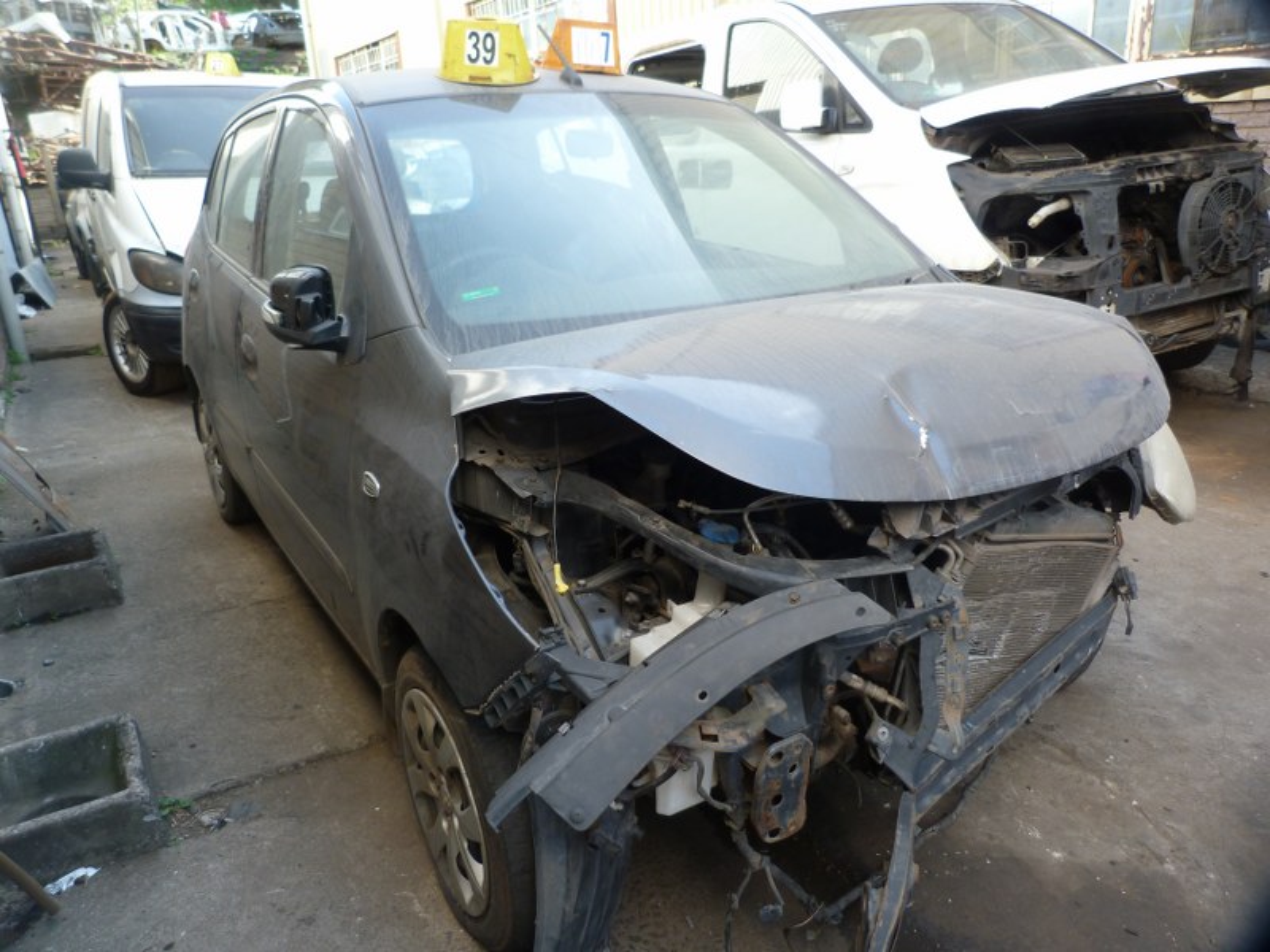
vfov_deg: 54.9
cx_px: 635
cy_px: 476
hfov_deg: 69.4
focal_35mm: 25
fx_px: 917
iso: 80
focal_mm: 4.5
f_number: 2.8
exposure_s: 1/80
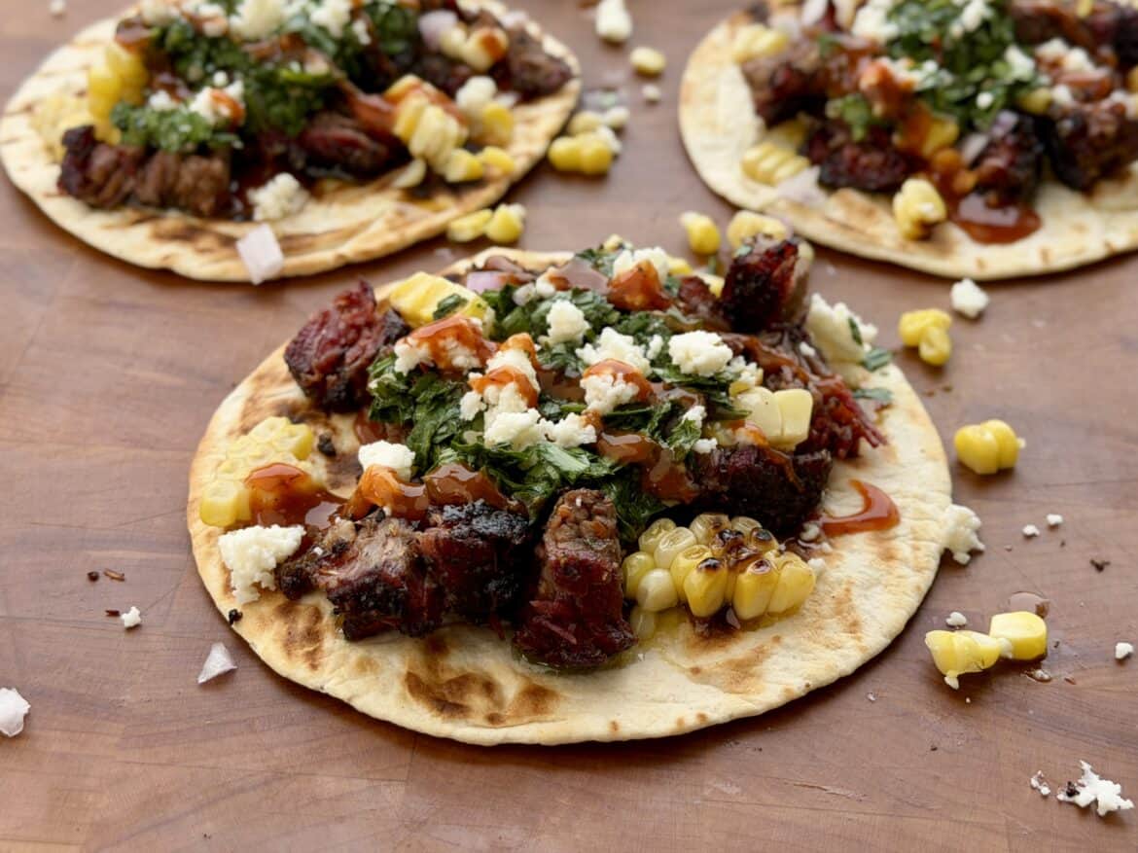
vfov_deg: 30.3
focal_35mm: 48
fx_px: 1578
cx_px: 569
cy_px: 426
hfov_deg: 39.7
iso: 64
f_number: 1.78
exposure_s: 1/1242
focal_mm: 6.76
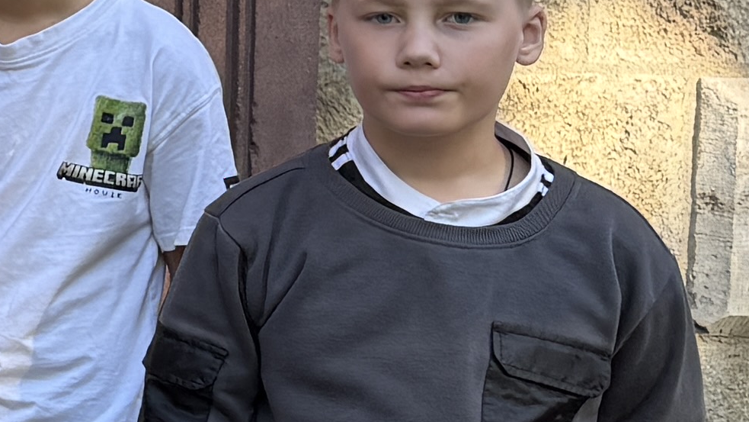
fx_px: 3019
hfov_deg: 12.1
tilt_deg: -2.6
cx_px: -867
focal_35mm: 152
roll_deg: -0.5
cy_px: -65
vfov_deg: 7.9
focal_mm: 6.76
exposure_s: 1/289
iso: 80
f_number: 1.78
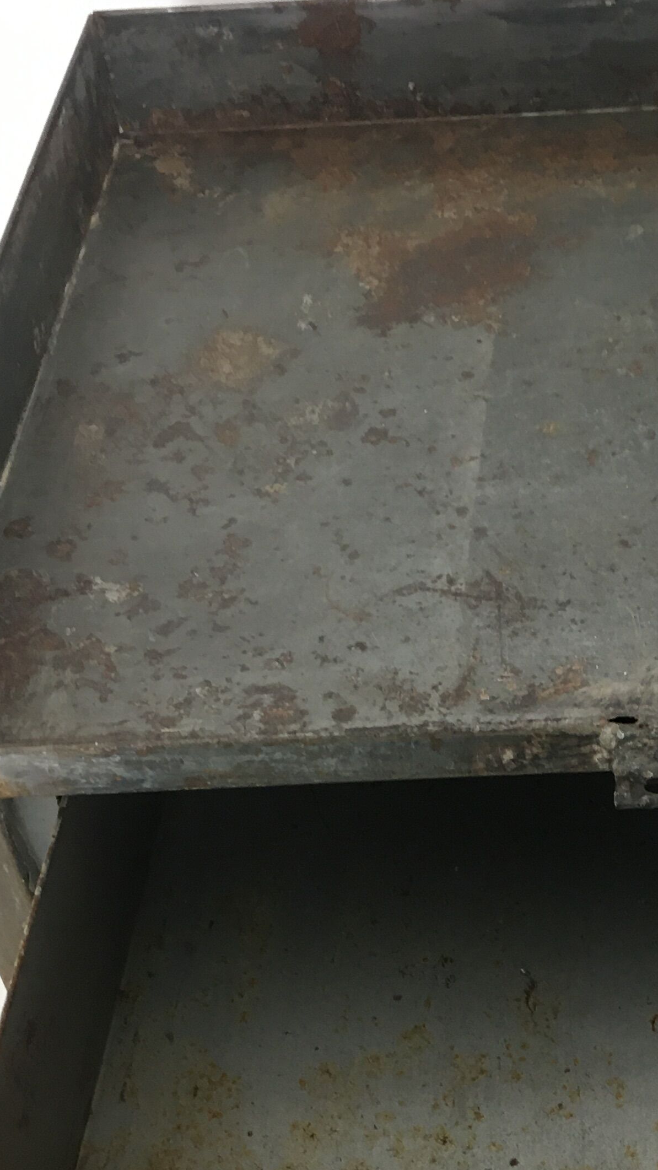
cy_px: 889
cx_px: 627
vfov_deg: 34.1
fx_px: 1861
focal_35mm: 60
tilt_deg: -47.5
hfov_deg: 19.6
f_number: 2.2
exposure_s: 1/33
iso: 100
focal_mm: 4.15
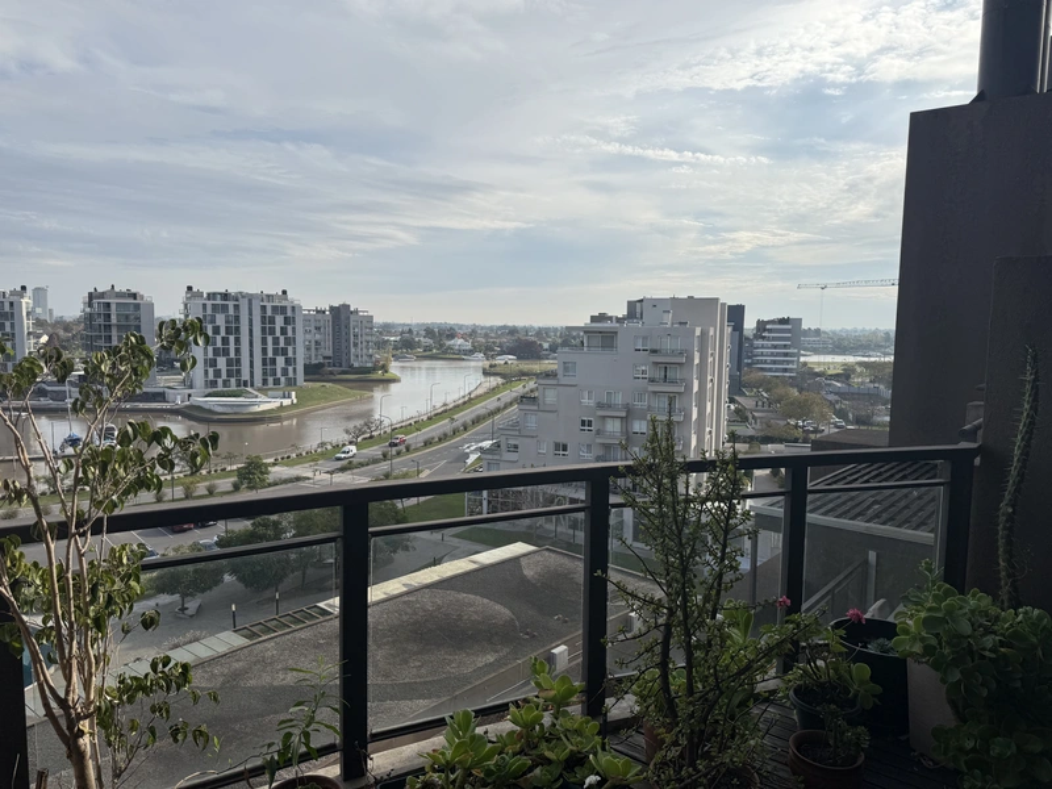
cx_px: 526
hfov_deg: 71.6
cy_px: 394
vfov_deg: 56.8
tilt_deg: -5.7
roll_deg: -0.1
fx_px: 729
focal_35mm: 24
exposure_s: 1/6711
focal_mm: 6.76
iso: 80
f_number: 1.78
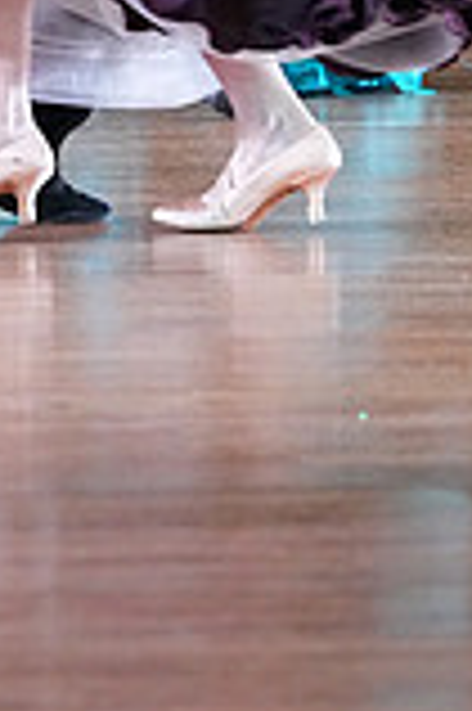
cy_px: -472
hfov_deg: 1.9
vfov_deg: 2.8
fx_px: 14486
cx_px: -160
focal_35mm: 735
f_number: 4.5
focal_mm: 200
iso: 6400
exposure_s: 1/400
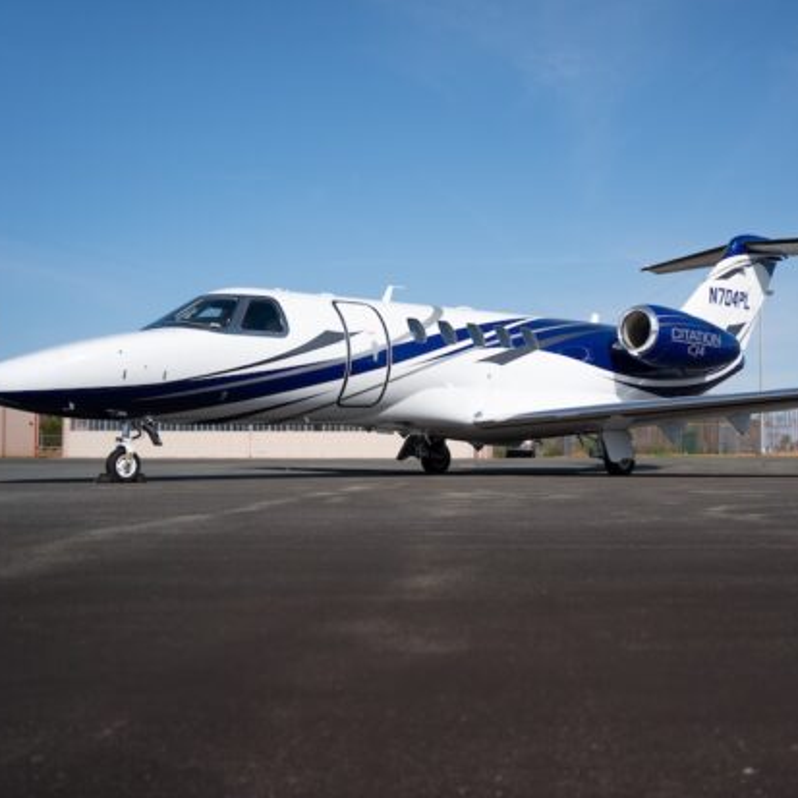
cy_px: 397
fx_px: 1174
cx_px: 519
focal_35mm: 45
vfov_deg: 37.6
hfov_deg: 37.2
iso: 125
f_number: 3.2
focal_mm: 35
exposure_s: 1/4000
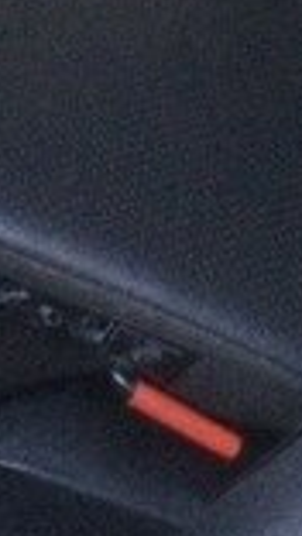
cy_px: -242
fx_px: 1904
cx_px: 86
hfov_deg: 9.1
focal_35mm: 134
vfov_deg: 15.0
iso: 400
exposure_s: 1/17
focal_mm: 4.15
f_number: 2.2
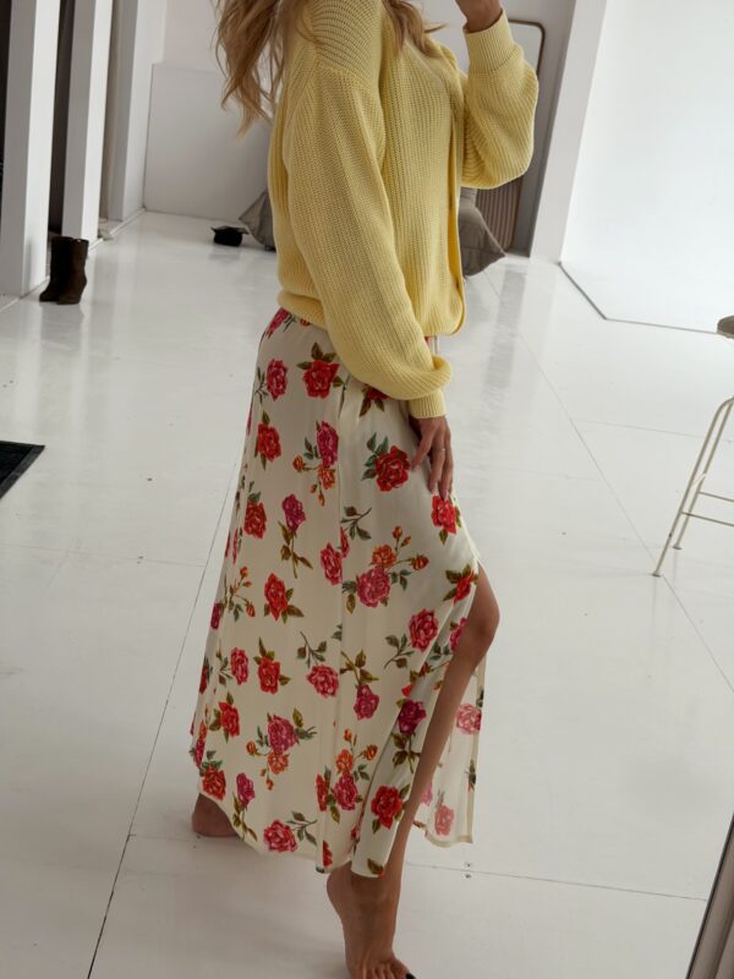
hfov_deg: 30.3
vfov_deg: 39.7
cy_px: 490
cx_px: 367
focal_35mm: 48
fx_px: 1357
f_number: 1.78
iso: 125
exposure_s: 1/60
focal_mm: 6.76
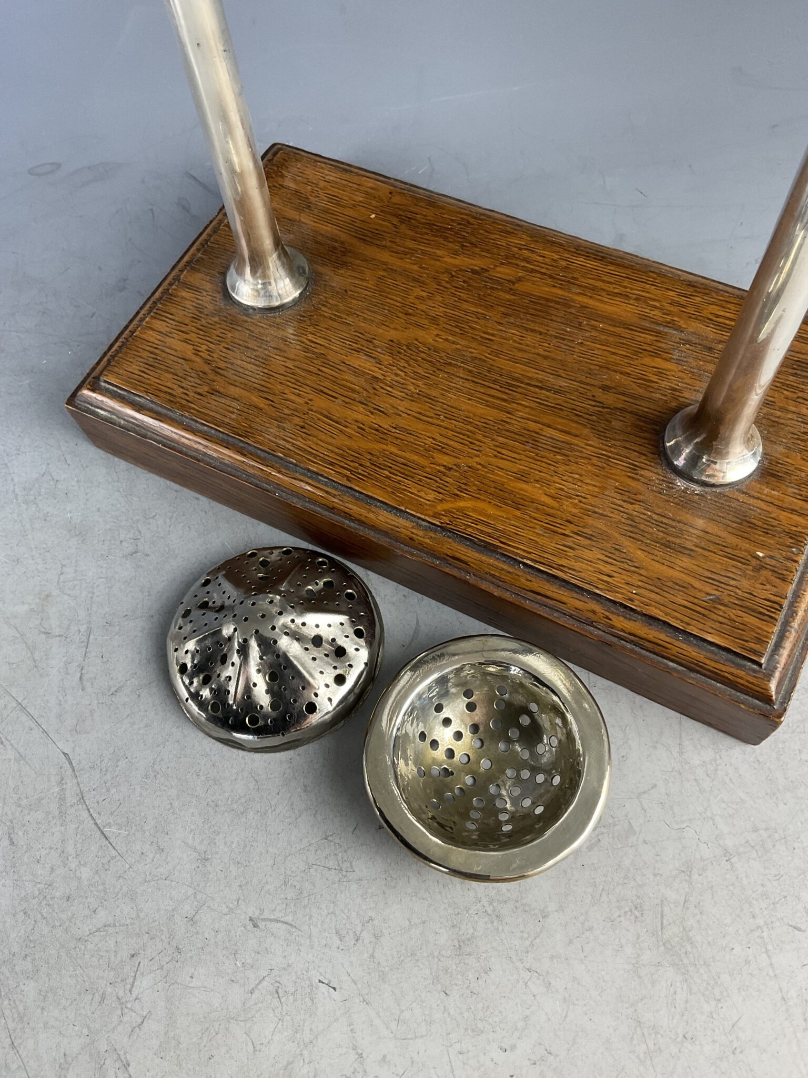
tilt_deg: -63.4
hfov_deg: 48.2
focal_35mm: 29
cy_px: 539
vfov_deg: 61.7
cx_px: 404
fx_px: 903
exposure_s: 1/89
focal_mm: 3
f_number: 1.8
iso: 64
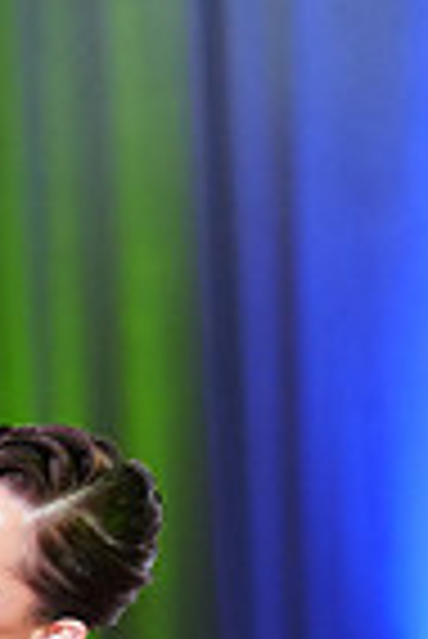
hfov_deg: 3.0
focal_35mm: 453
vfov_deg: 4.5
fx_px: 8058
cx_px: -223
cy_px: 1260
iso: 1600
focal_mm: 111
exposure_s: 1/400
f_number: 2.8
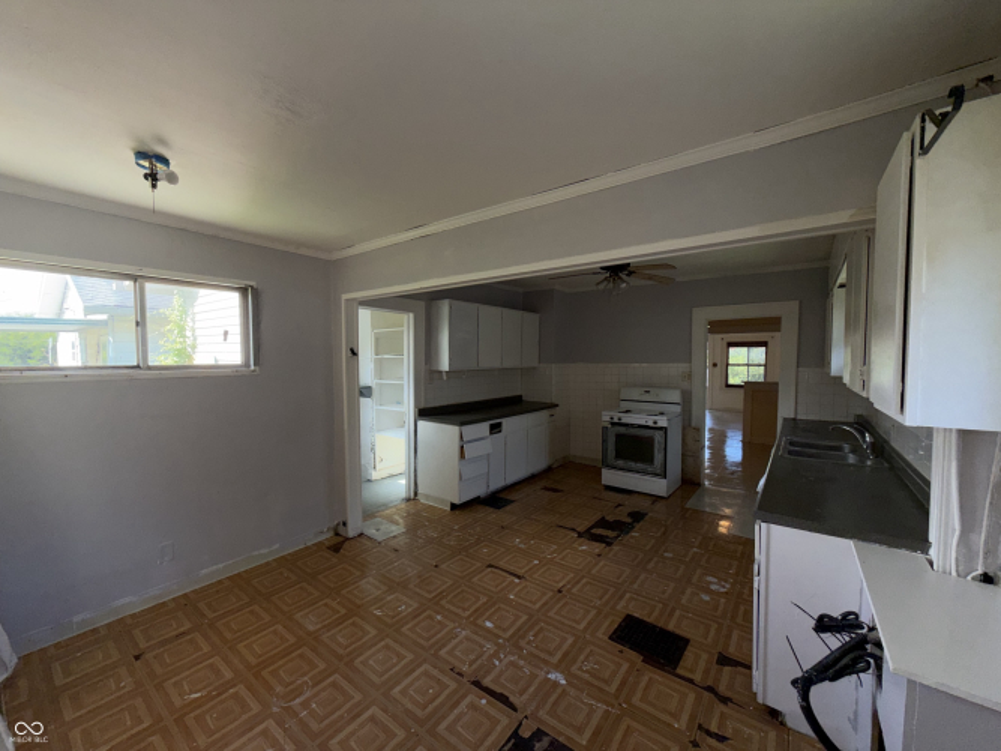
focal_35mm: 14
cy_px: 376
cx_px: 500
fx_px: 405
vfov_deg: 85.7
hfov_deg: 102.1
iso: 32
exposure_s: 1/121
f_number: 2.2
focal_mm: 2.22
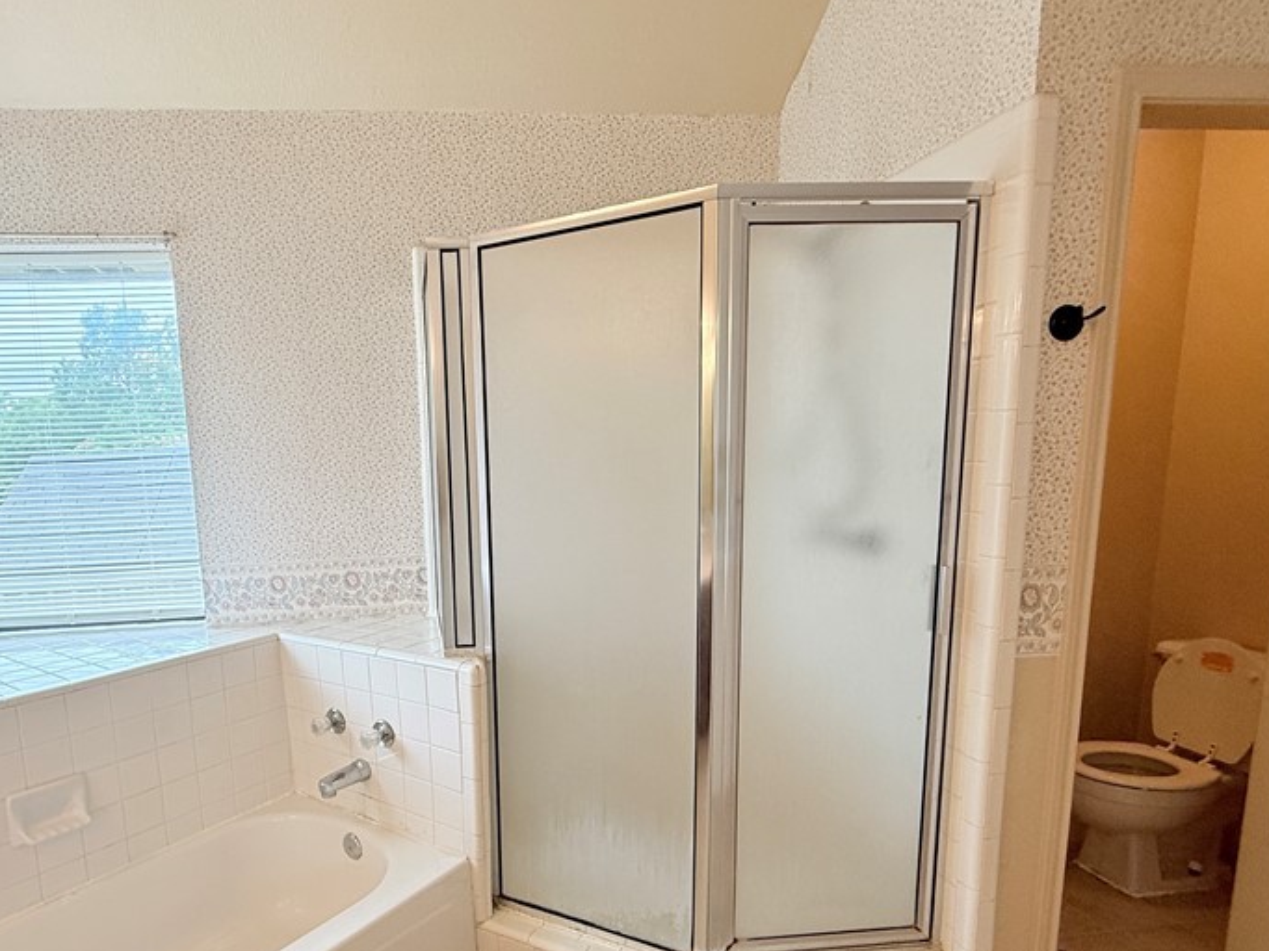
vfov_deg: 62.8
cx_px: 489
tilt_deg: -8.3
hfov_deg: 77.8
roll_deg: +1.2
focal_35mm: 21
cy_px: 578
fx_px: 770
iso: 80
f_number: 2.2
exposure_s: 1/120
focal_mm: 2.22
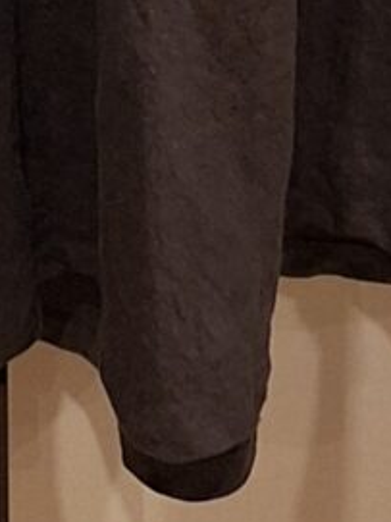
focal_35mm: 174
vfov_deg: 8.2
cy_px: -1362
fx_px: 2623
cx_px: 91
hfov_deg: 8.5
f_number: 1.8
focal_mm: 5.54
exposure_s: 1/40
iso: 160
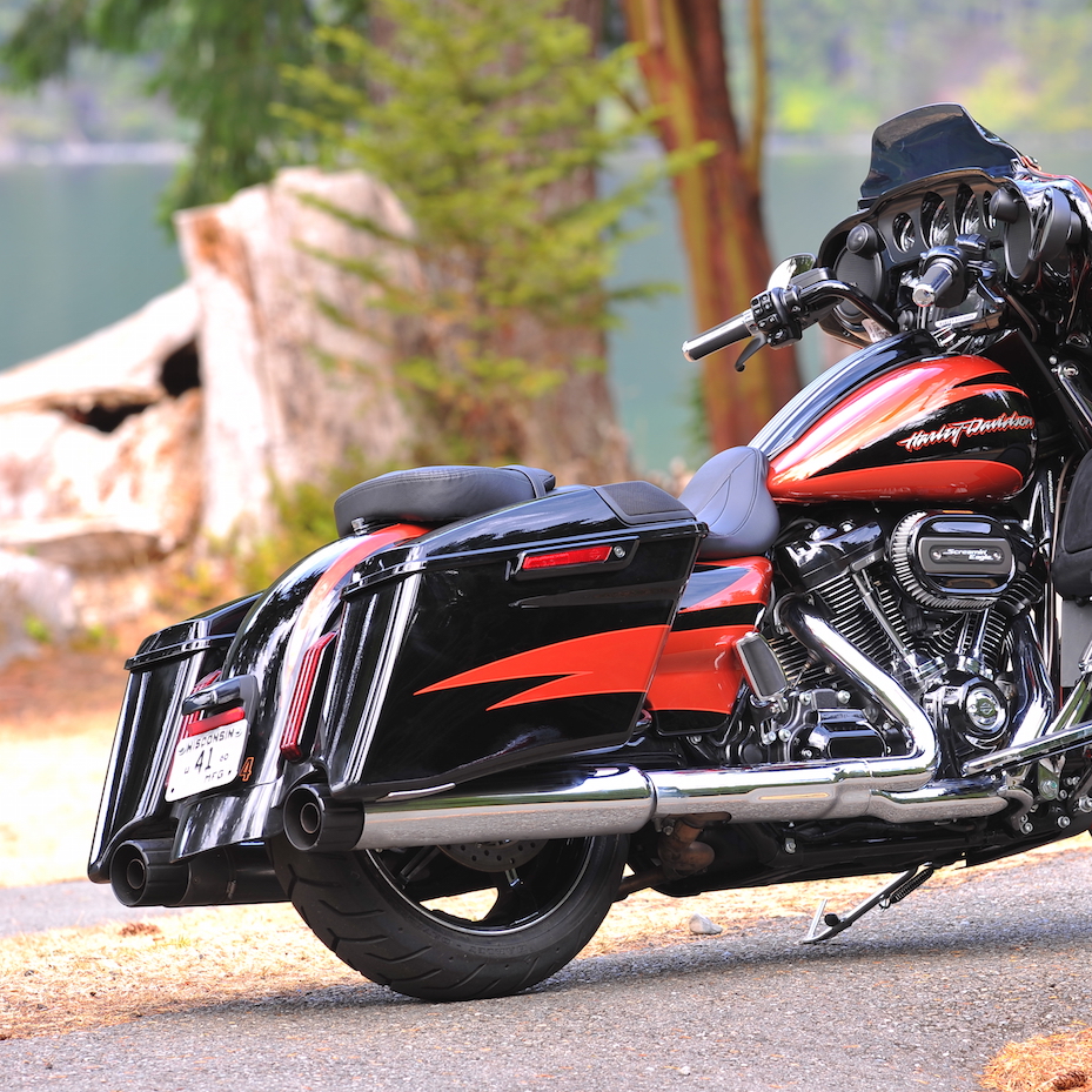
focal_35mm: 384
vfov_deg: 4.6
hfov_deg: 4.6
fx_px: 13705
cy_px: 545
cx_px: 795
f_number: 8
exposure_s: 1/25
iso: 100
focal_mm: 300
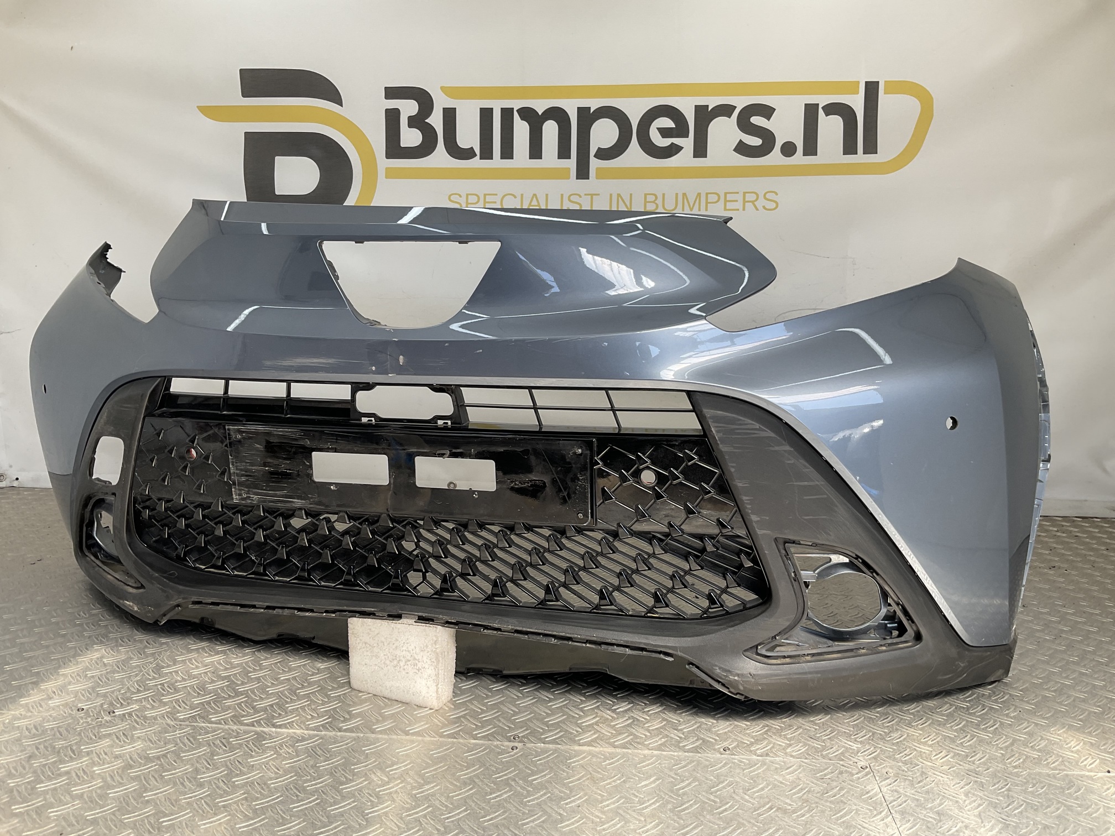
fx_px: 934
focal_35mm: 29
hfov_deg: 61.7
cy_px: 418
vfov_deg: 48.2
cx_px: 558
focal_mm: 3
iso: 16
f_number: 1.8
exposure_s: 1/259
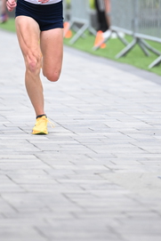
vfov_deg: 5.1
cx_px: 64
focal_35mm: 406
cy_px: 76
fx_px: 2720
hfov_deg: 3.4
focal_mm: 200
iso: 1600
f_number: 2.8
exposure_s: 1/1000
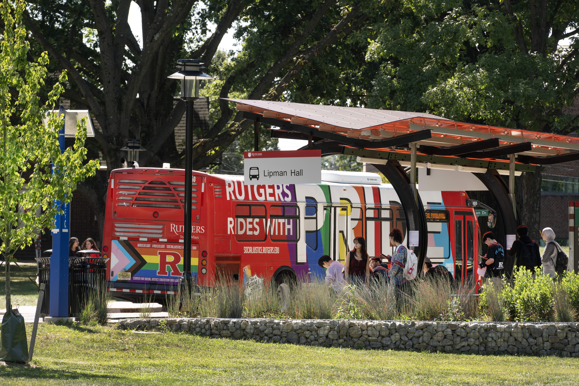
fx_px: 3216
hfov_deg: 10.3
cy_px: 193
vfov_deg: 6.9
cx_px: 290
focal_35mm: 200
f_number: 7.1
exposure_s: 1/320
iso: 200
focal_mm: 200
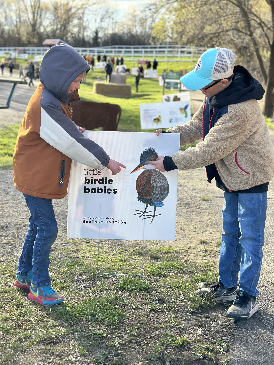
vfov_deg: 39.7
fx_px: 507
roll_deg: -2.9
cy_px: 182
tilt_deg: -11.0
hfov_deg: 30.3
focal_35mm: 48
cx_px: 137
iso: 100
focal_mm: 6.86
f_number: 1.78
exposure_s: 1/1751
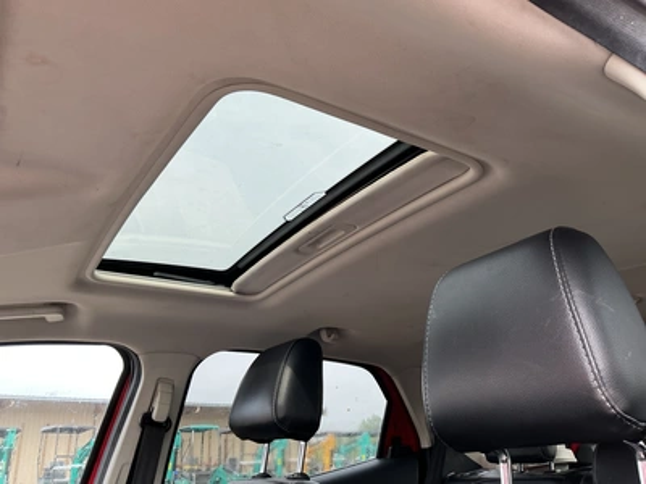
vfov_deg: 49.7
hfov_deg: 63.4
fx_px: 523
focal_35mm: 28
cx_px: 323
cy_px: 242
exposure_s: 1/126
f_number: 1.8
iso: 16
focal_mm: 3
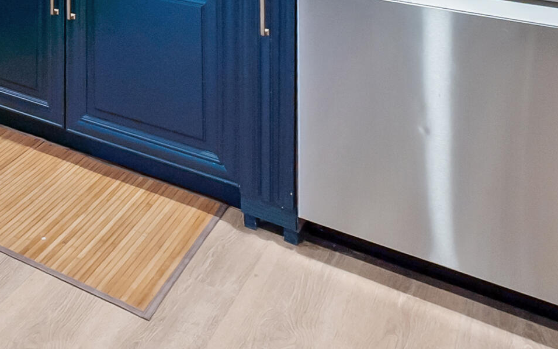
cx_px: -72
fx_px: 730
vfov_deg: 22.2
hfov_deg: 35.2
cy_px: -174
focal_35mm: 48
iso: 100
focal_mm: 10
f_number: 8
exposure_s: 1/3
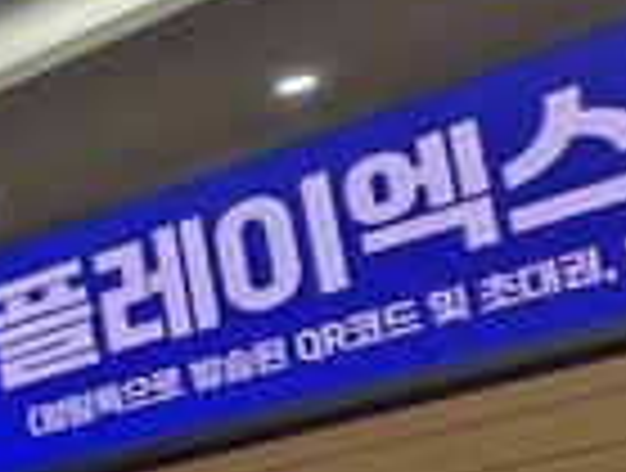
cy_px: 512
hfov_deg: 15.5
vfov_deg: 14.7
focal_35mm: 99
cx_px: -653
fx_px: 1795
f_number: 1.8
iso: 50
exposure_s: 1/120
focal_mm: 5.4
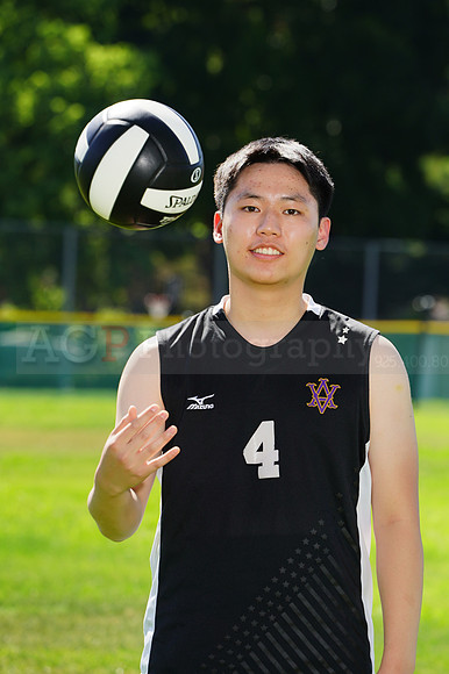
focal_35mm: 306
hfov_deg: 4.5
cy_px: 337
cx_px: 224
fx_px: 5731
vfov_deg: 6.7
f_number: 11
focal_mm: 306
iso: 200
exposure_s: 1/200
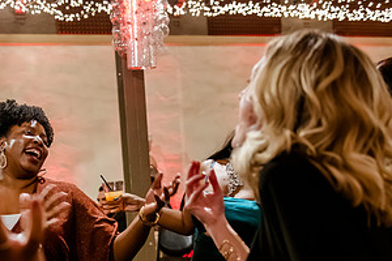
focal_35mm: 60
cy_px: 224
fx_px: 653
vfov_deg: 22.2
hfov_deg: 33.3
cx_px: 153
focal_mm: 31
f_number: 2.8
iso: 5000
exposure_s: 1/100
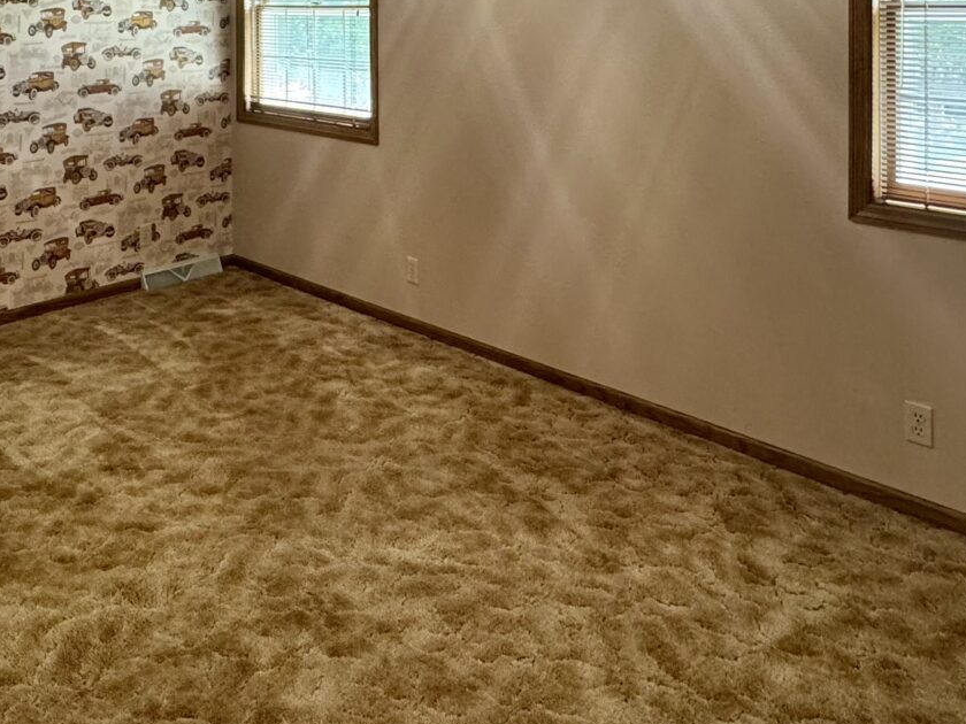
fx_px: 893
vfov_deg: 39.2
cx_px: 402
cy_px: 5
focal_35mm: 32
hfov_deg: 56.5
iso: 250
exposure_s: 1/60
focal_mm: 2.22
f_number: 2.2
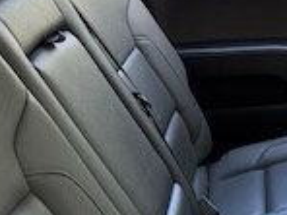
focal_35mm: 104
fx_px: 862
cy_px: 203
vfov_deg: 14.1
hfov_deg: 17.6
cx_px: 386
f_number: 1.78
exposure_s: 1/206
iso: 200
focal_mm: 6.76
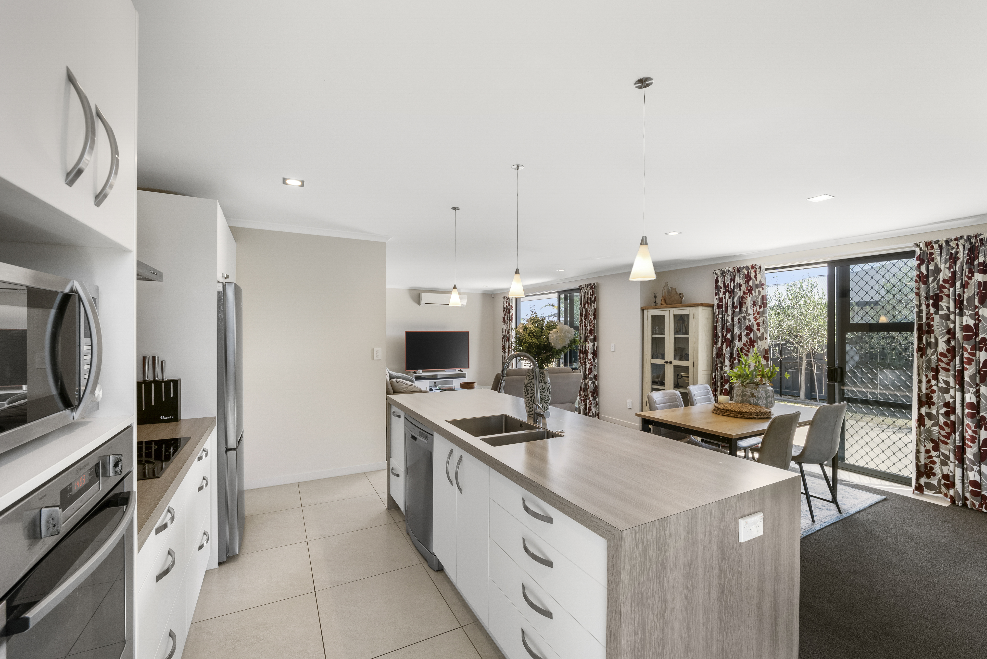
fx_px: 384
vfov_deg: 81.3
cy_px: 330
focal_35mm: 14
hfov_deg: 104.2
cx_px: 494
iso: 800
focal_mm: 14
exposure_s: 1/100
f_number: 9
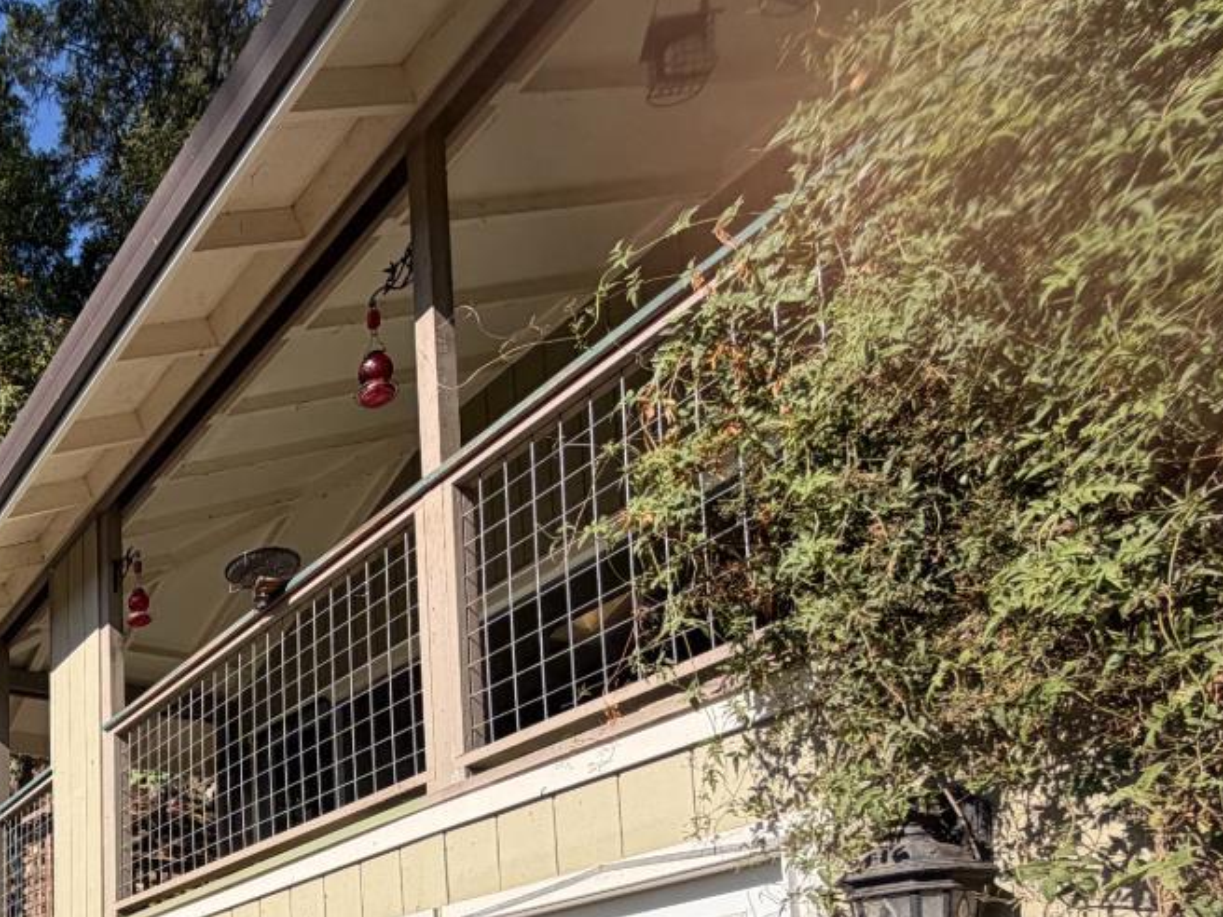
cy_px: 1015
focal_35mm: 32
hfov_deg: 46.3
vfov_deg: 37.0
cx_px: -34
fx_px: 1131
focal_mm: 2.22
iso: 32
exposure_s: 1/770
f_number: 2.2
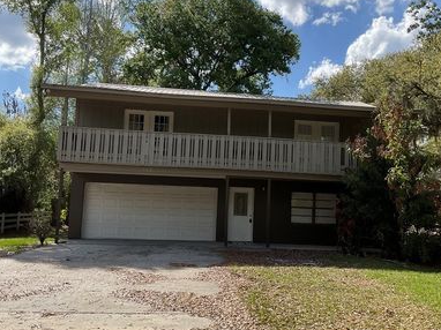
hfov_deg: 48.9
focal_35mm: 38
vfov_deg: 37.7
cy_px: 176
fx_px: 484
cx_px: 248
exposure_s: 1/1490
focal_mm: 3
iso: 16
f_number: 1.8
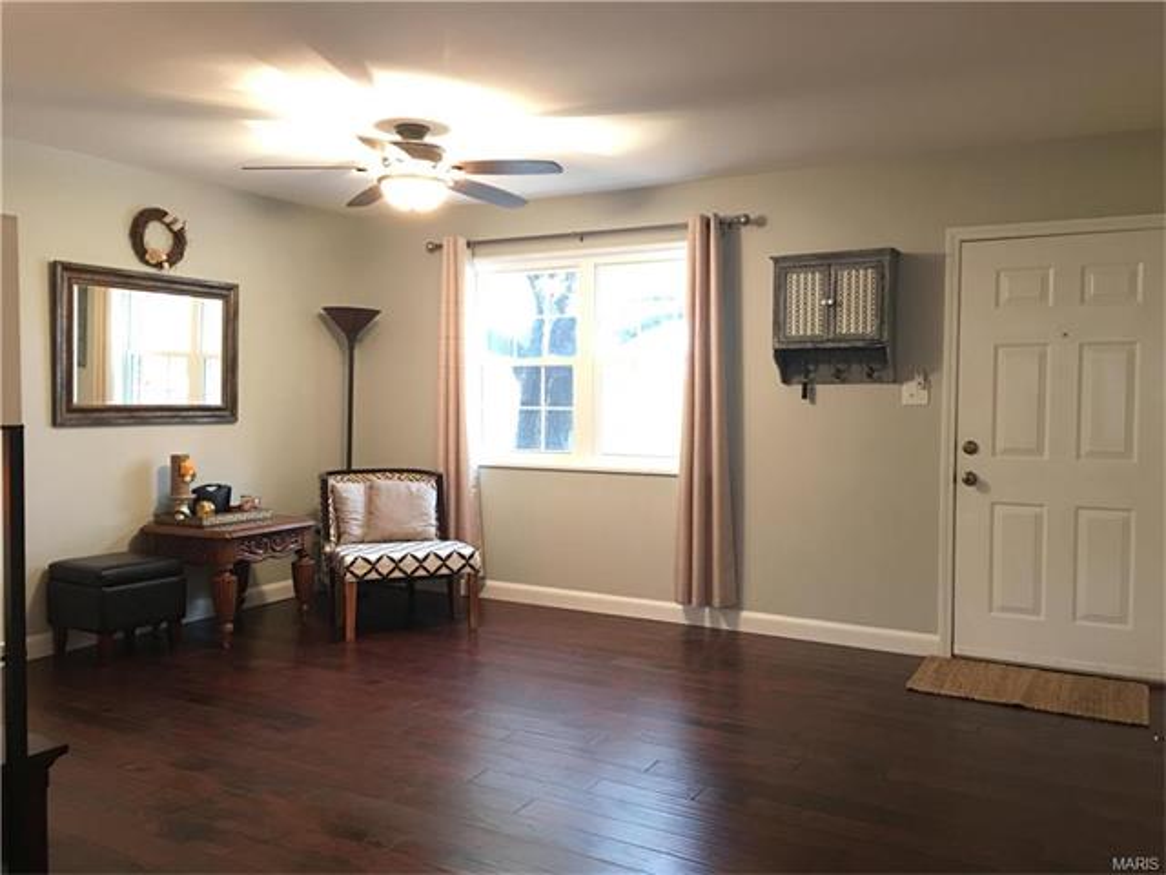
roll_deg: -1.1
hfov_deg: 61.7
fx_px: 977
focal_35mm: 29
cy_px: 438
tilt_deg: -1.9
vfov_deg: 48.2
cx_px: 583
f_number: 2.2
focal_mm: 4.15
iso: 125
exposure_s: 1/4
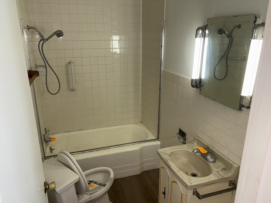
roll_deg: +0.6
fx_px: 211
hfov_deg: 65.3
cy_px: 105
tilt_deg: -19.7
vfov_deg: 51.3
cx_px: 133
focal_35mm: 27
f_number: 1.6
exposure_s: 1/31
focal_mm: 5.96
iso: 40
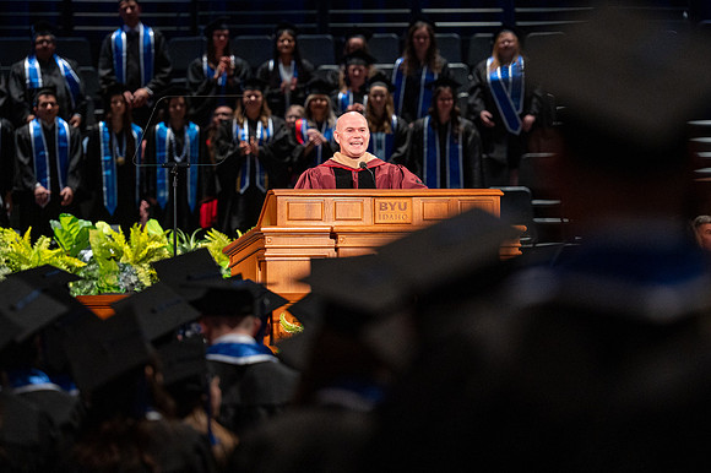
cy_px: 244
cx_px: 351
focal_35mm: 230
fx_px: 4547
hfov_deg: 8.9
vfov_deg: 6.0
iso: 2000
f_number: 2.8
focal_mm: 190
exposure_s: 1/250
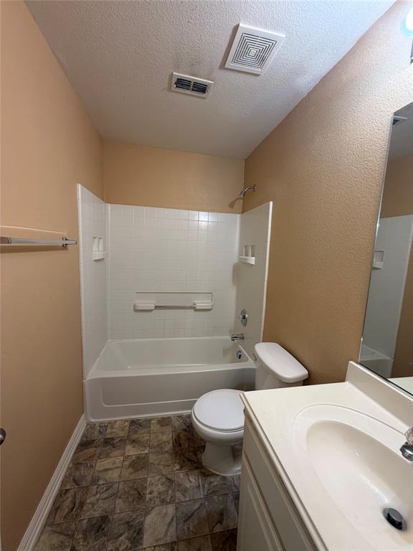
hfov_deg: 85.7
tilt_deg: -6.5
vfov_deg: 102.1
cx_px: 206
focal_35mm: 14
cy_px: 276
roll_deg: -3.1
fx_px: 223
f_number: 2.2
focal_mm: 2.22
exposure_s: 1/60
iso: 160
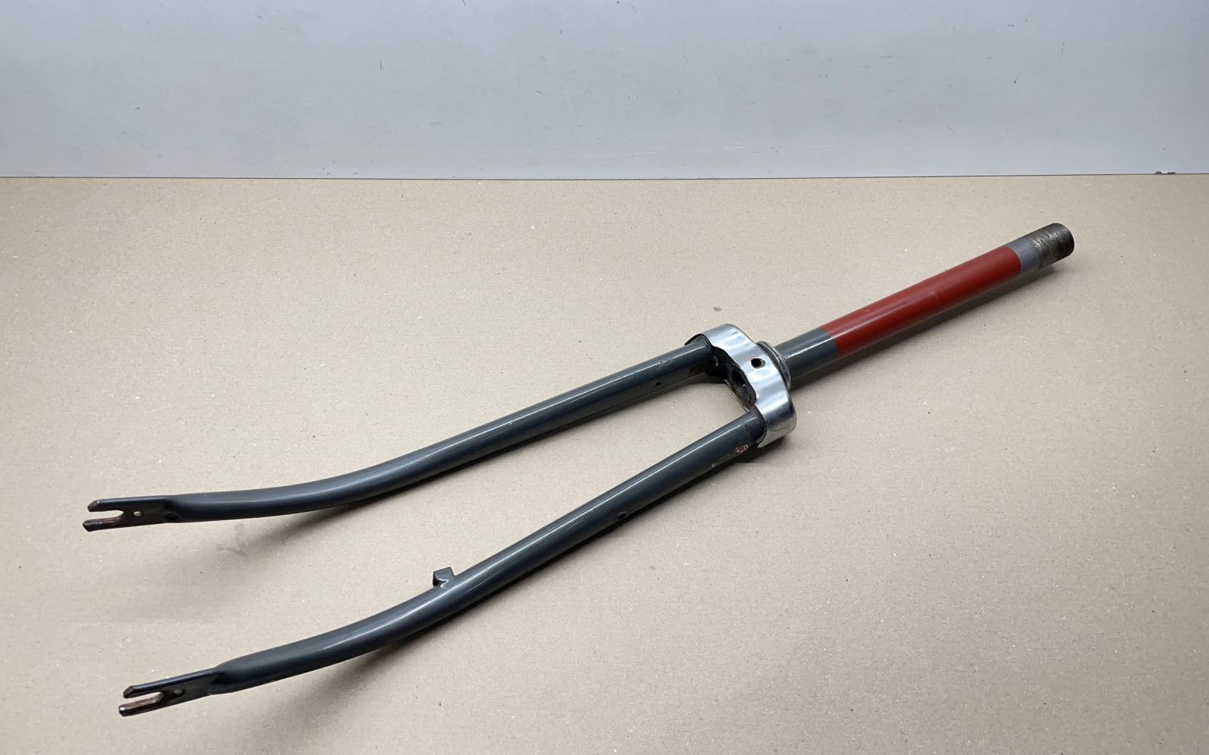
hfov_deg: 66.5
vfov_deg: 44.4
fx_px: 922
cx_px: 599
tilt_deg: -51.6
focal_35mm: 28
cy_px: 329
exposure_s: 1/100
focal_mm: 4.2
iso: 64
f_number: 1.6
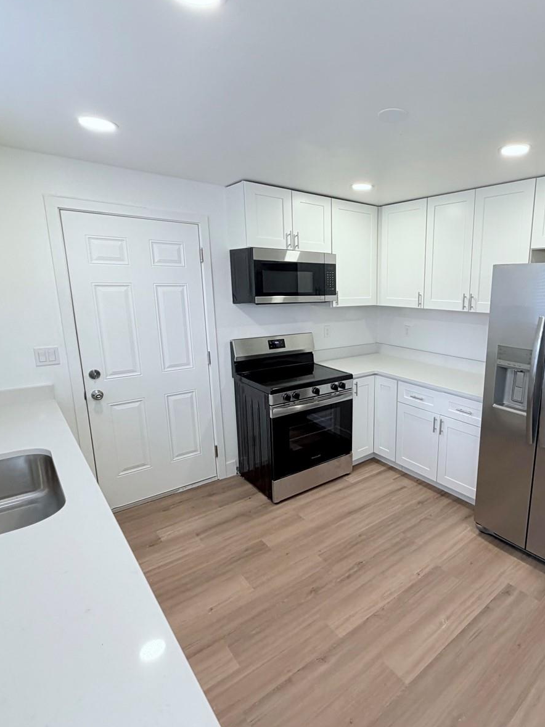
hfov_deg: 66.1
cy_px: 363
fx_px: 399
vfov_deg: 84.7
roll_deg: -0.5
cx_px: 379
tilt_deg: -14.8
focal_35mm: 19
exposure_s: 1/120
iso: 160
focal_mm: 2.22
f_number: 2.2
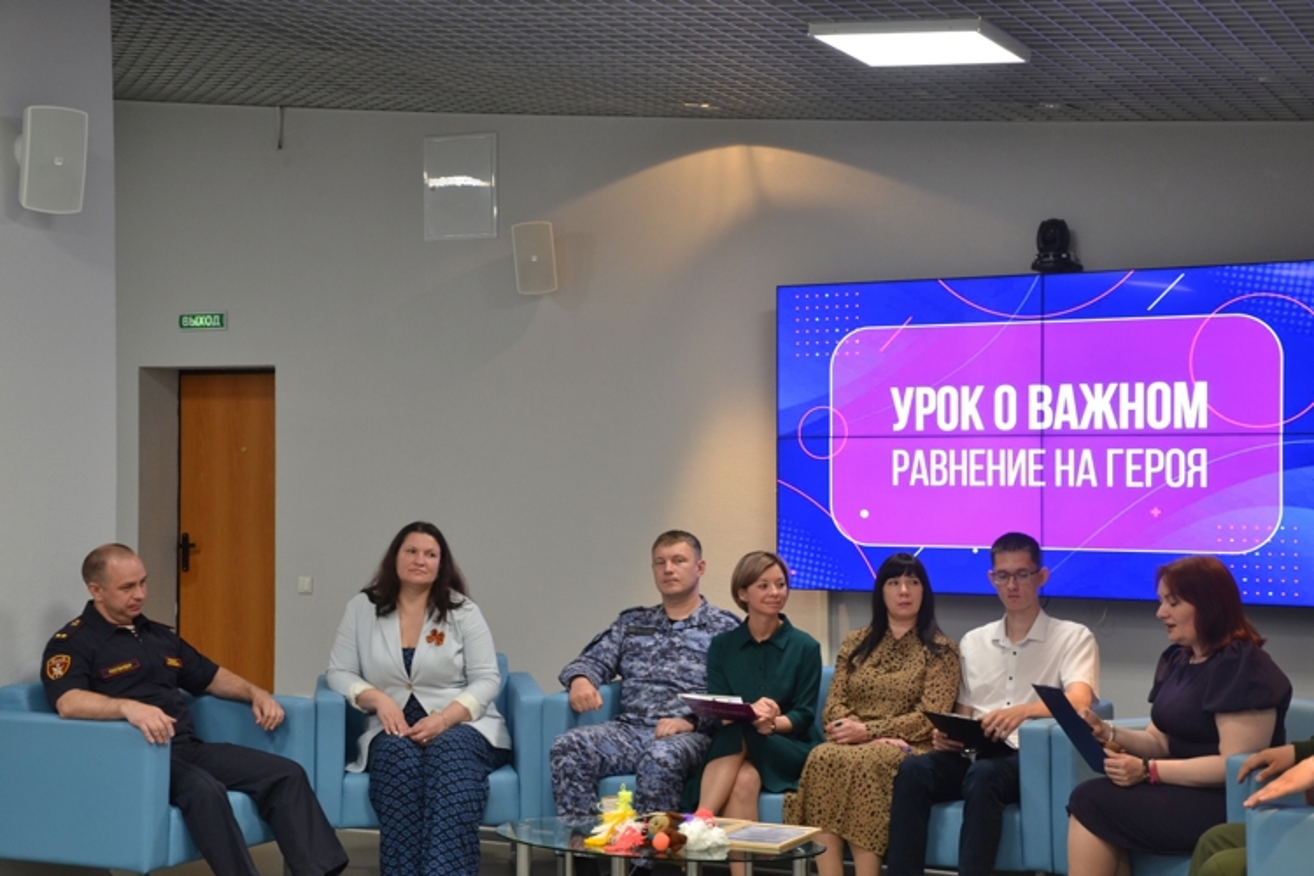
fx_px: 2080
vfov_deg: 23.8
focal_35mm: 57
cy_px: 438
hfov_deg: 35.1
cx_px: 657
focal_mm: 38
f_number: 4.5
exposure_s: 1/20
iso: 400
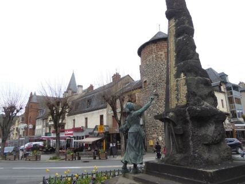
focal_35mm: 24
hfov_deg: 71.6
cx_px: 122
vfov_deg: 56.8
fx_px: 170
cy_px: 92
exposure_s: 1/250
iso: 100
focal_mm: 4.3
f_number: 3.3
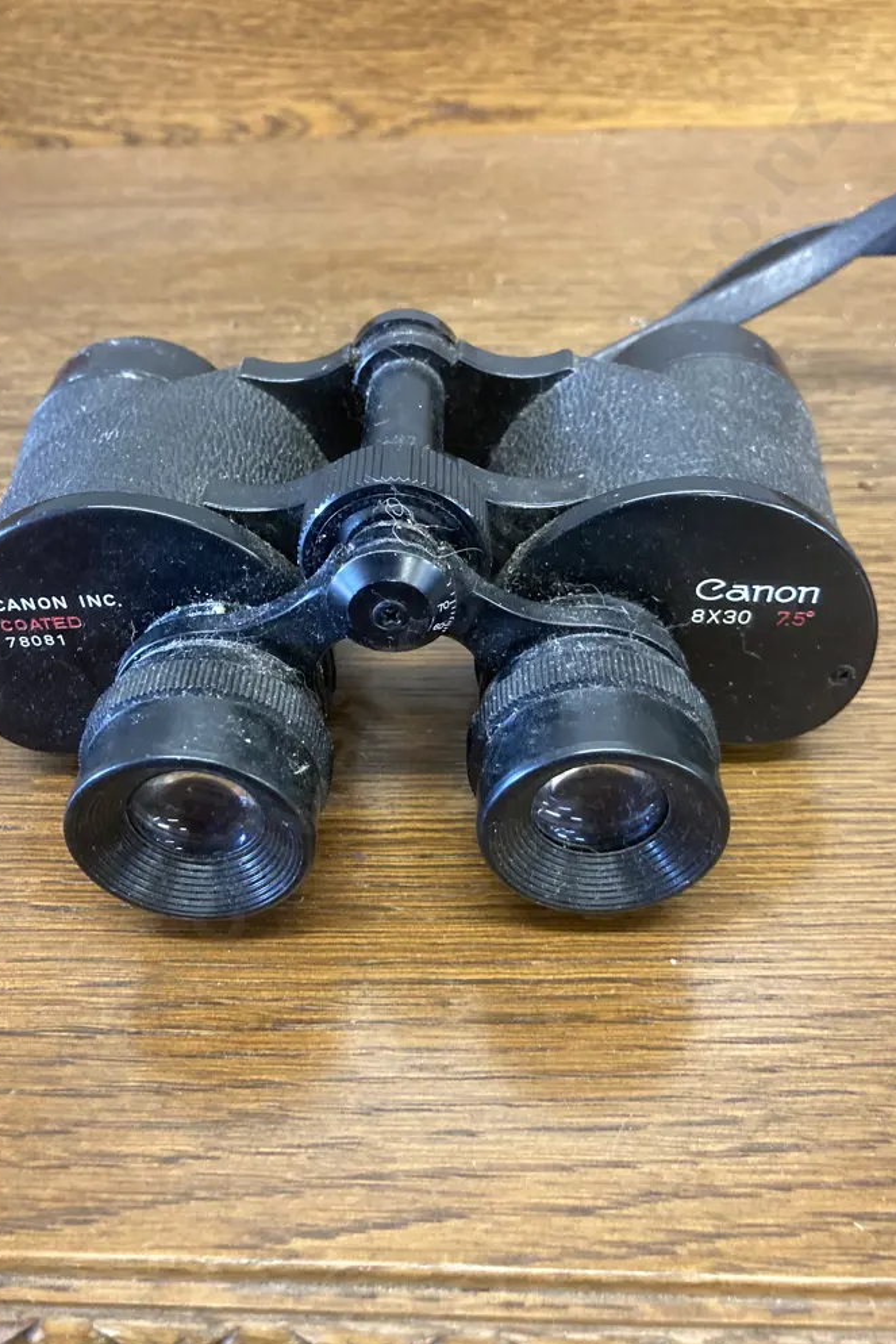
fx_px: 1120
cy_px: 660
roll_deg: +2.6
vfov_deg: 61.9
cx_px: 412
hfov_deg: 43.6
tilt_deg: -39.9
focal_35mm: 30
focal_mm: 3.99
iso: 320
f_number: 1.8
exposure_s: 1/33
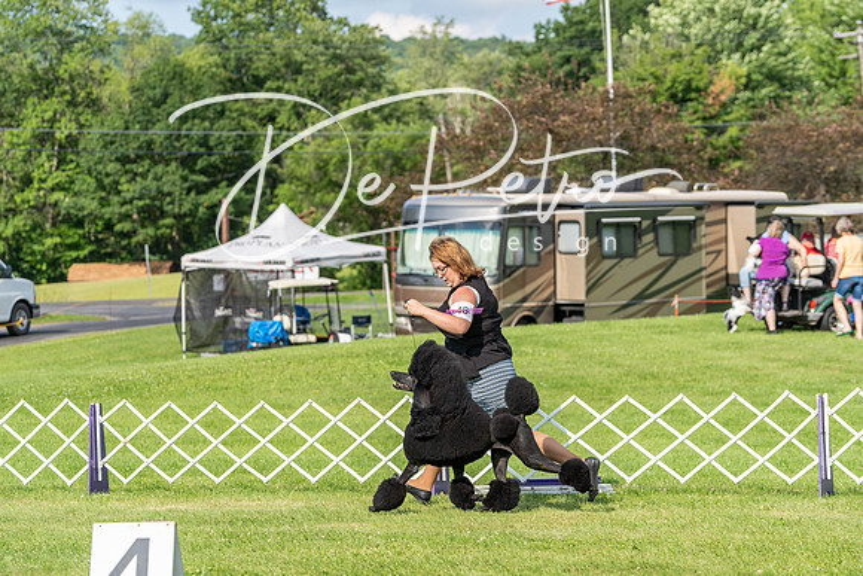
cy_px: 288
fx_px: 3093
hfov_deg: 15.9
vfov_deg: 10.6
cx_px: 432
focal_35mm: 129
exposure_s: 1/1000
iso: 320
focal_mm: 129
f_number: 5.6
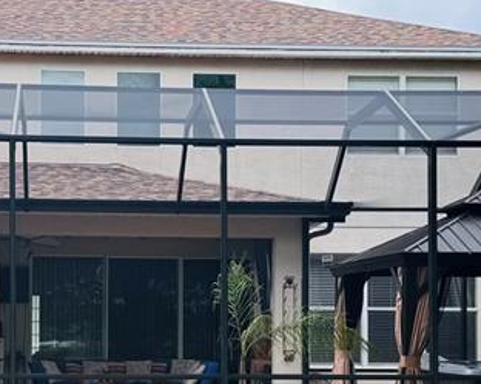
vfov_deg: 19.6
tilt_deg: +2.1
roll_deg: -0.7
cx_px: 130
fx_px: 1095
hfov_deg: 24.5
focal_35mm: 77
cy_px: 316
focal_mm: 6.76
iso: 80
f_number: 1.78
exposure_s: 1/588
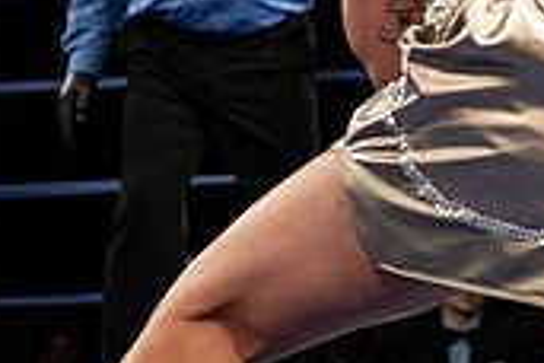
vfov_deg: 9.9
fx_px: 2055
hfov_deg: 14.0
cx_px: 846
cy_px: -100
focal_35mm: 136
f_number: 2.8
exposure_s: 1/1250
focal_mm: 40
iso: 1600
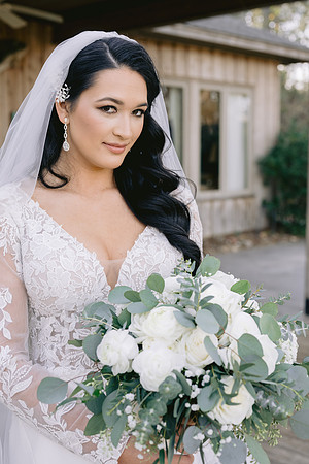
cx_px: 154
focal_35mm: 50
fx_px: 644
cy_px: 232
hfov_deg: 27.0
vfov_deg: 39.6
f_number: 4
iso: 400
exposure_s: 1/200
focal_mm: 50
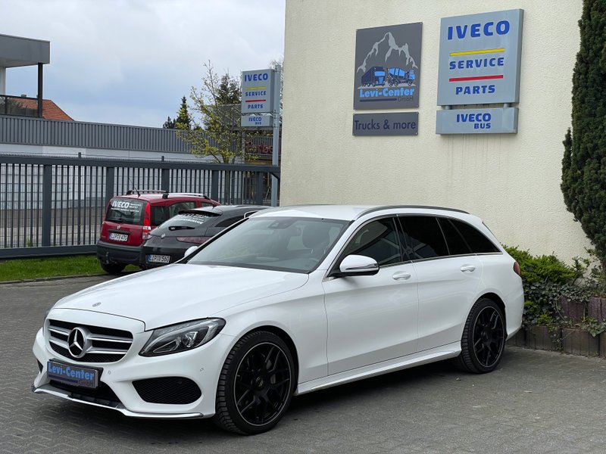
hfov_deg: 36.8
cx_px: 303
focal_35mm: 52
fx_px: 910
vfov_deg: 28.0
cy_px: 227
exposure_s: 1/197
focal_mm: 6
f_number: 2
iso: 25
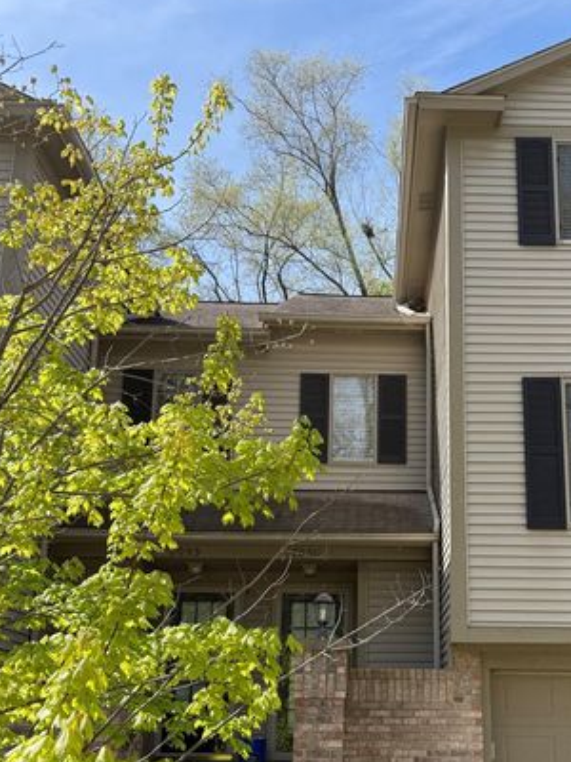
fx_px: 880
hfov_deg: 35.5
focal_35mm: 40
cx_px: 400
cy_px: 517
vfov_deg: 46.0
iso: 80
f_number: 1.78
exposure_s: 1/2299
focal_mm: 6.76
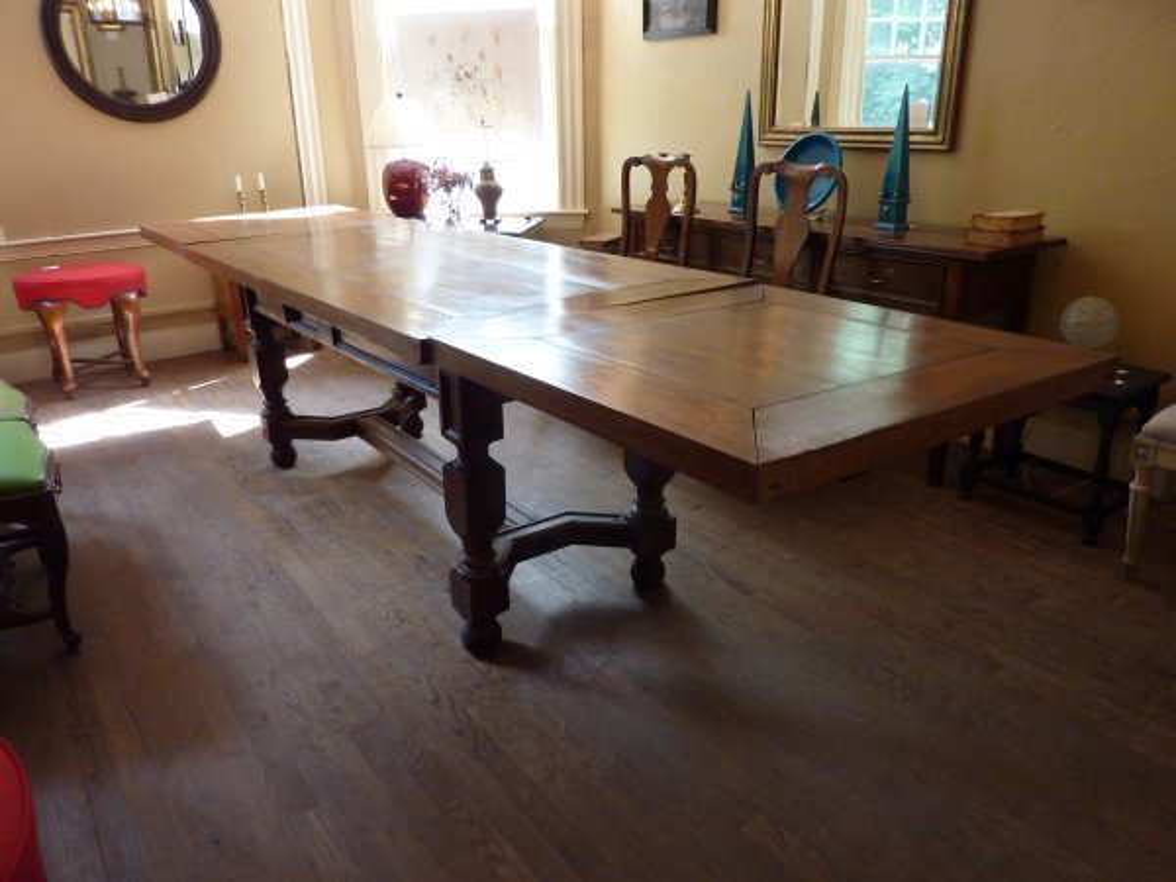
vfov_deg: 54.9
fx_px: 849
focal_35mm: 25
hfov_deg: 69.4
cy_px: 441
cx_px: 588
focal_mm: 4.1
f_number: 3.3
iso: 250
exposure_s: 1/30
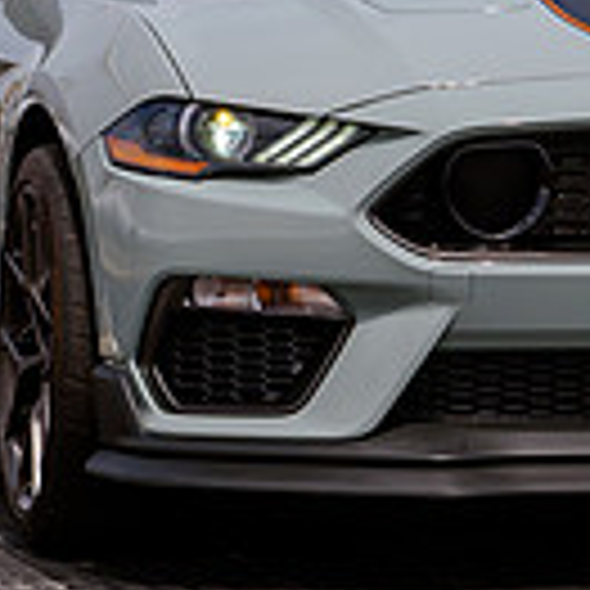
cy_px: 131
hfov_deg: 5.7
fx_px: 5920
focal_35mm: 307
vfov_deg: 5.7
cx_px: 616
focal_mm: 70
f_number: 11
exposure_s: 1/400
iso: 200
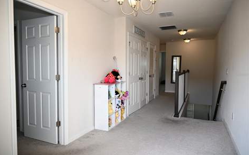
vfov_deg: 49.3
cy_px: 74
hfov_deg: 72.5
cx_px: 122
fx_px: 170
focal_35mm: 25
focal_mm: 24
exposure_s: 1/200
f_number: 4
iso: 500
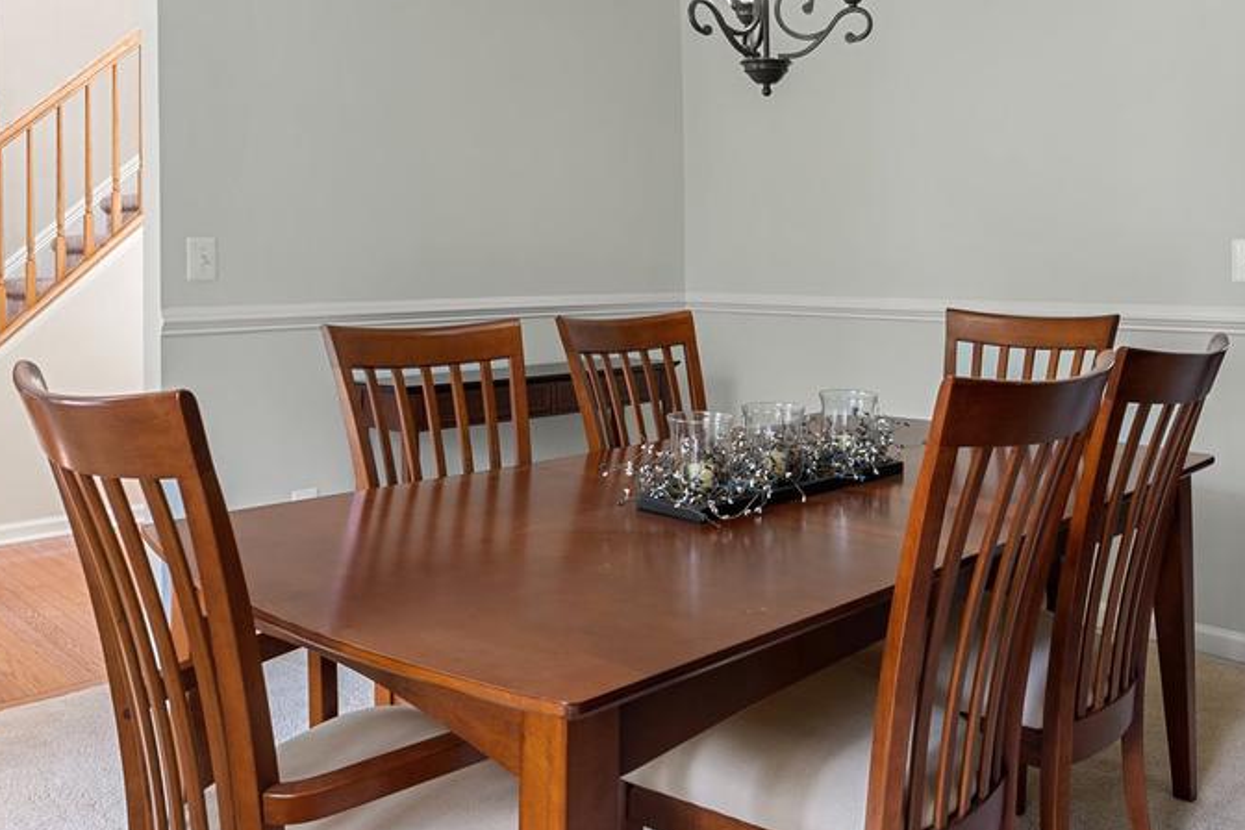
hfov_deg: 61.8
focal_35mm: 30
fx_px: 1037
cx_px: 687
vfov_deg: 43.4
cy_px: 326
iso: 500
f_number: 8
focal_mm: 14
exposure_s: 1/6
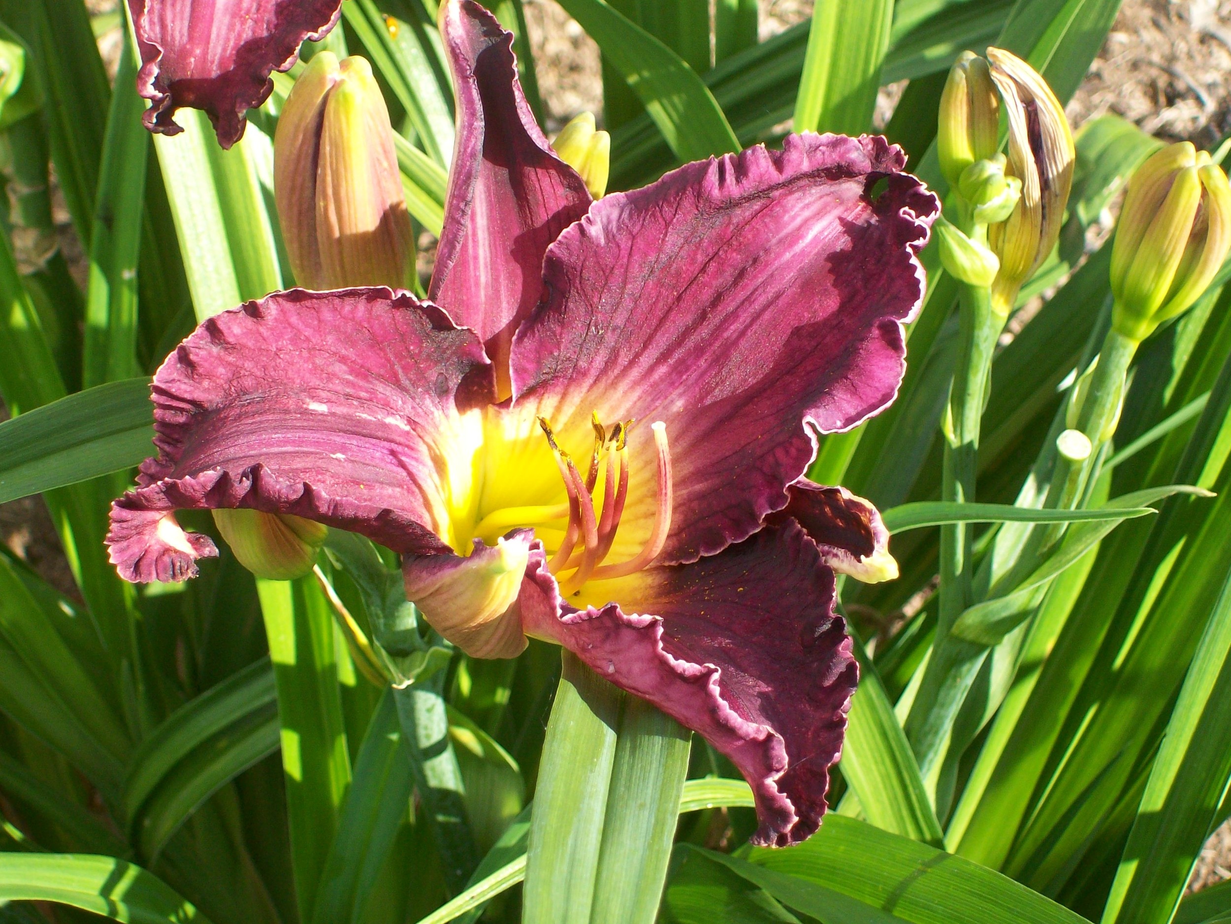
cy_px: 462
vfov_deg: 13.7
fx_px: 3841
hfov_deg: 18.2
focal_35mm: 108
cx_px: 616
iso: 80
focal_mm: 18
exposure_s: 1/186
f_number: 4.8
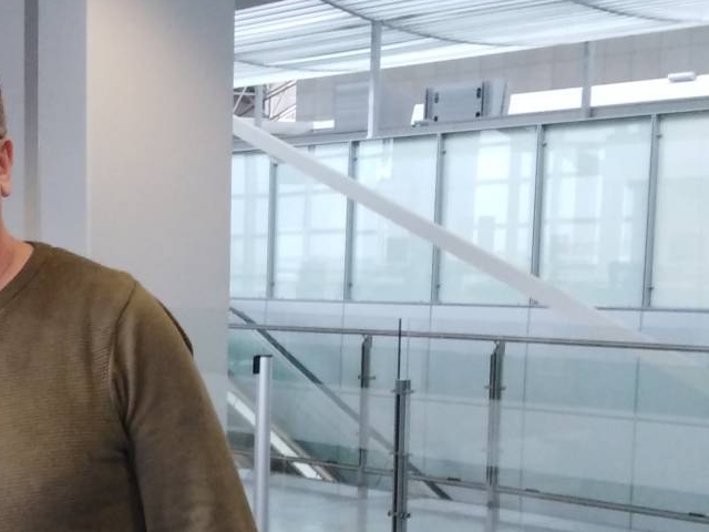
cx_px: -14
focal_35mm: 80
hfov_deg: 23.3
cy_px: 485
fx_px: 1639
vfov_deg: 18.1
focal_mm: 3.37
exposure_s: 1/33.3
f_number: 2.2
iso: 299
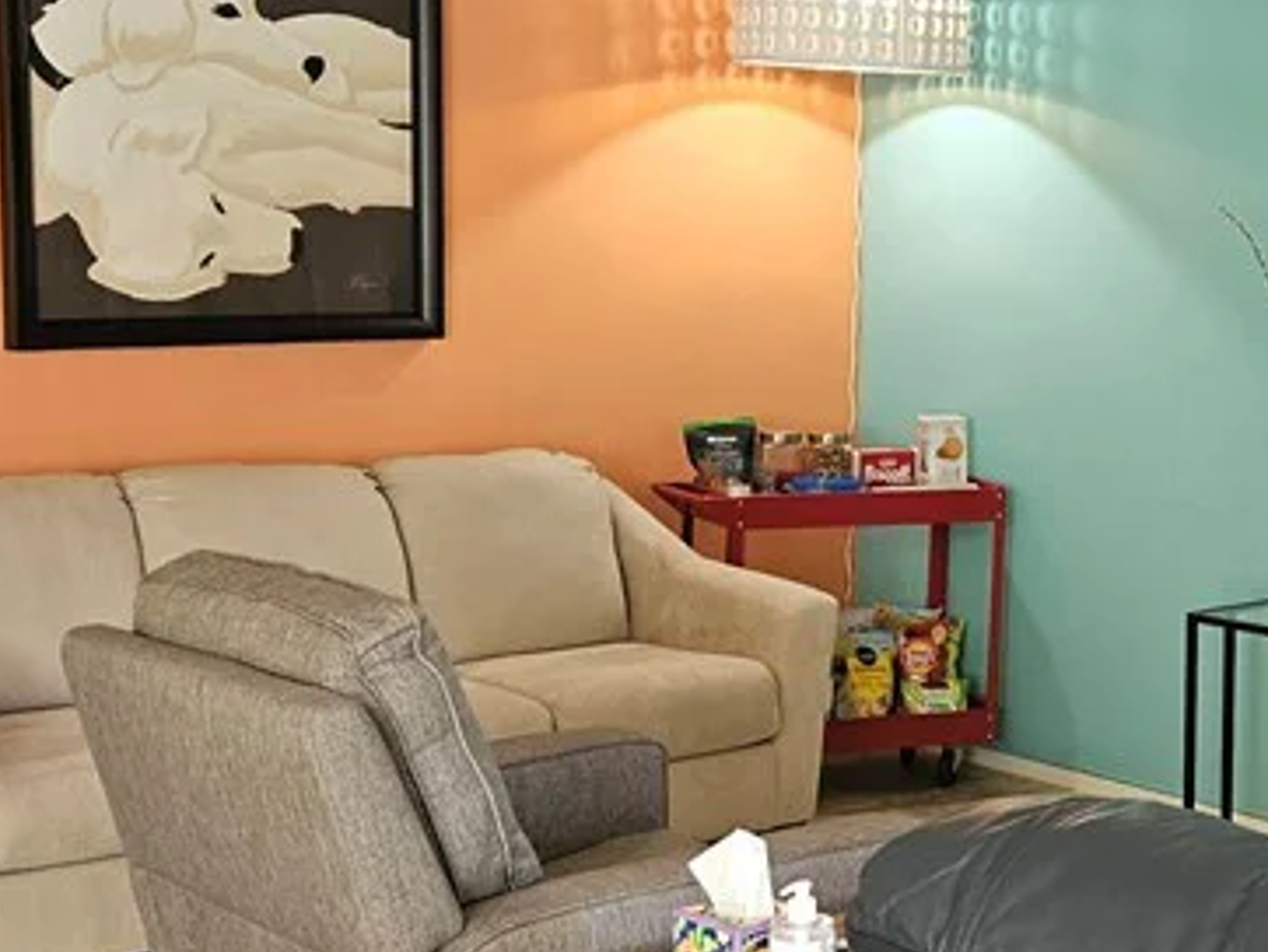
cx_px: 956
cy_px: 413
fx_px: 2383
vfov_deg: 22.6
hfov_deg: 29.3
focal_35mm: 65
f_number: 1.8
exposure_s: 1/50.3
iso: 200
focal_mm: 5.4
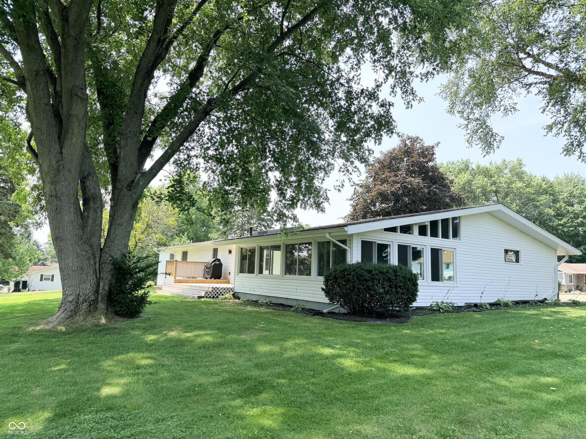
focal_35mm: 24
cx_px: 293
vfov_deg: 56.8
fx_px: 406
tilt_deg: +7.8
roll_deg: -1.8
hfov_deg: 71.6
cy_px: 220
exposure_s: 1/1585
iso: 100
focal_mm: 6.76
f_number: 1.78
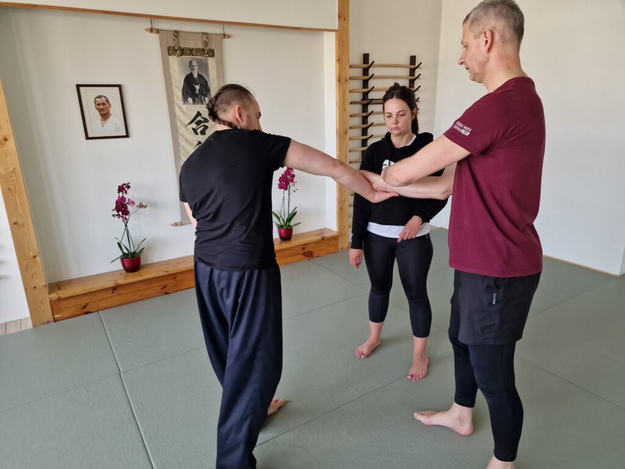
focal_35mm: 23
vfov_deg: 58.9
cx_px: 312
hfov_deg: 73.9
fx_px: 415
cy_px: 234
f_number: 1.8
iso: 50
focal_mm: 6.4
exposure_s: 1/226
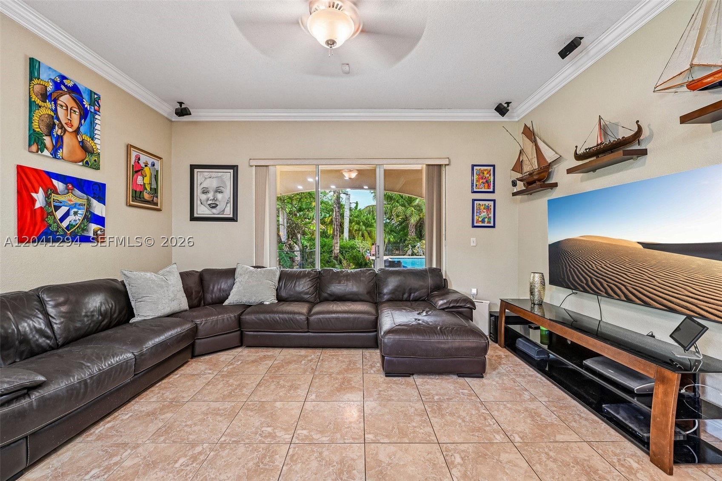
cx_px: 361
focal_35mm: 14
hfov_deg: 104.3
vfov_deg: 81.2
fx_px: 281
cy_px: 240
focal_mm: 14
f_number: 6.3
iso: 160
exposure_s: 1/13
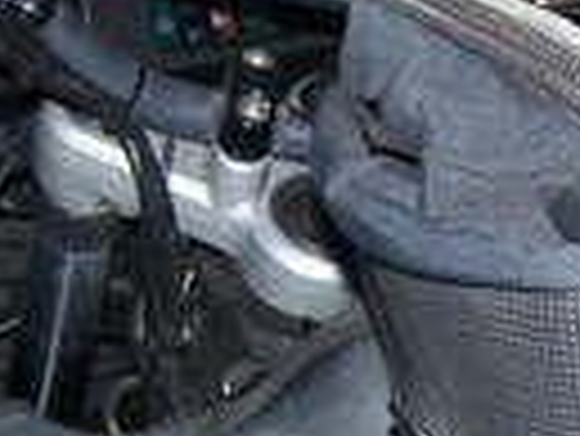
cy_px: 470
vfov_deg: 10.0
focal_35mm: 147
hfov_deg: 13.0
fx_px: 2465
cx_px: 719
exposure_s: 1/60
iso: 160
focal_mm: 6.3
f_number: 2.8
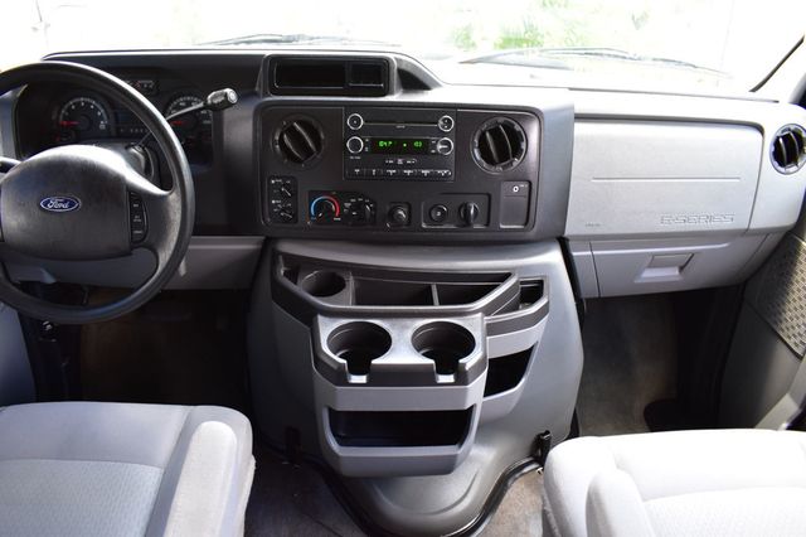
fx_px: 604
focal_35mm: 27
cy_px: 268
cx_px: 403
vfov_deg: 47.9
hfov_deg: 67.4
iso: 400
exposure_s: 1/15
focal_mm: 18
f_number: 6.3
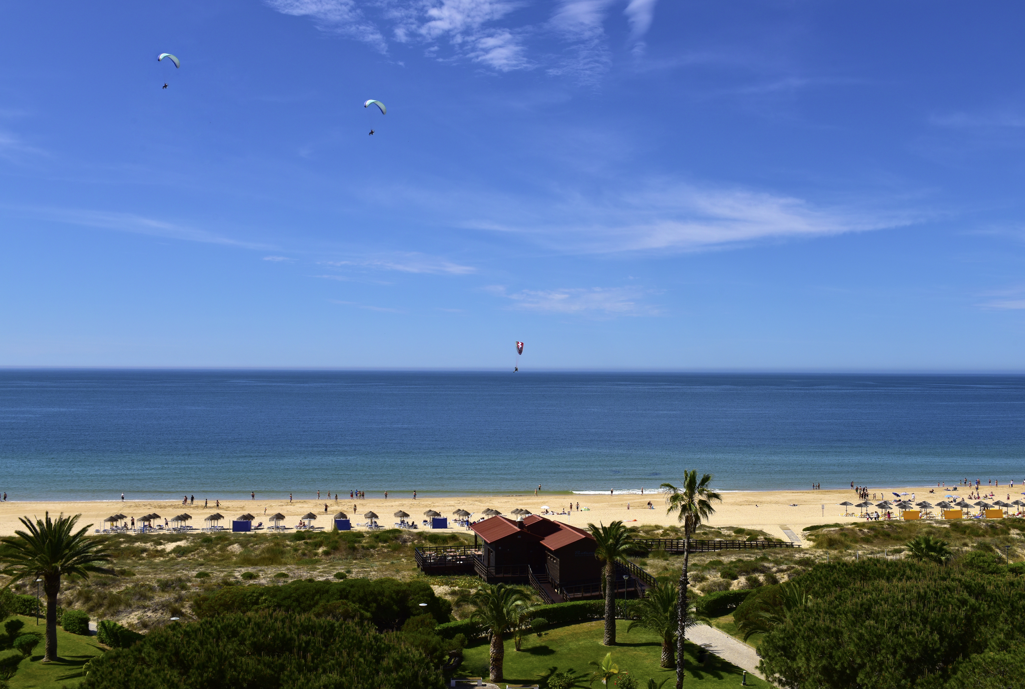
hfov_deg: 55.7
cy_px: 344
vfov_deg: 39.1
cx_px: 512
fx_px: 971
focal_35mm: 34
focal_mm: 34
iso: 160
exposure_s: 1/500
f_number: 11
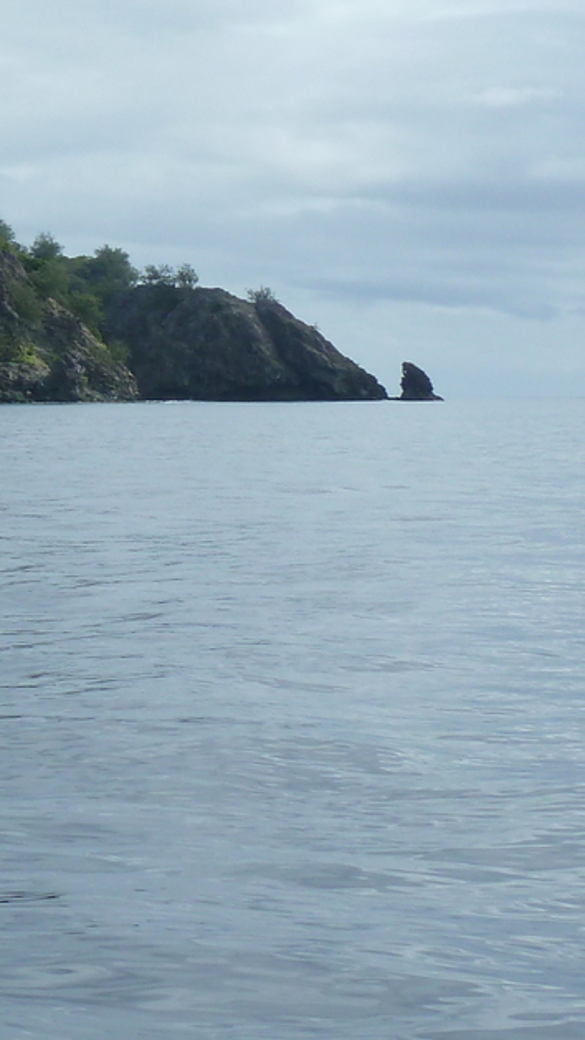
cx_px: -696
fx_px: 3363
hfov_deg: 9.2
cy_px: 231
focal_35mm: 122
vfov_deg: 17.4
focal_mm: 7.3
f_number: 5
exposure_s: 1/500
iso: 80
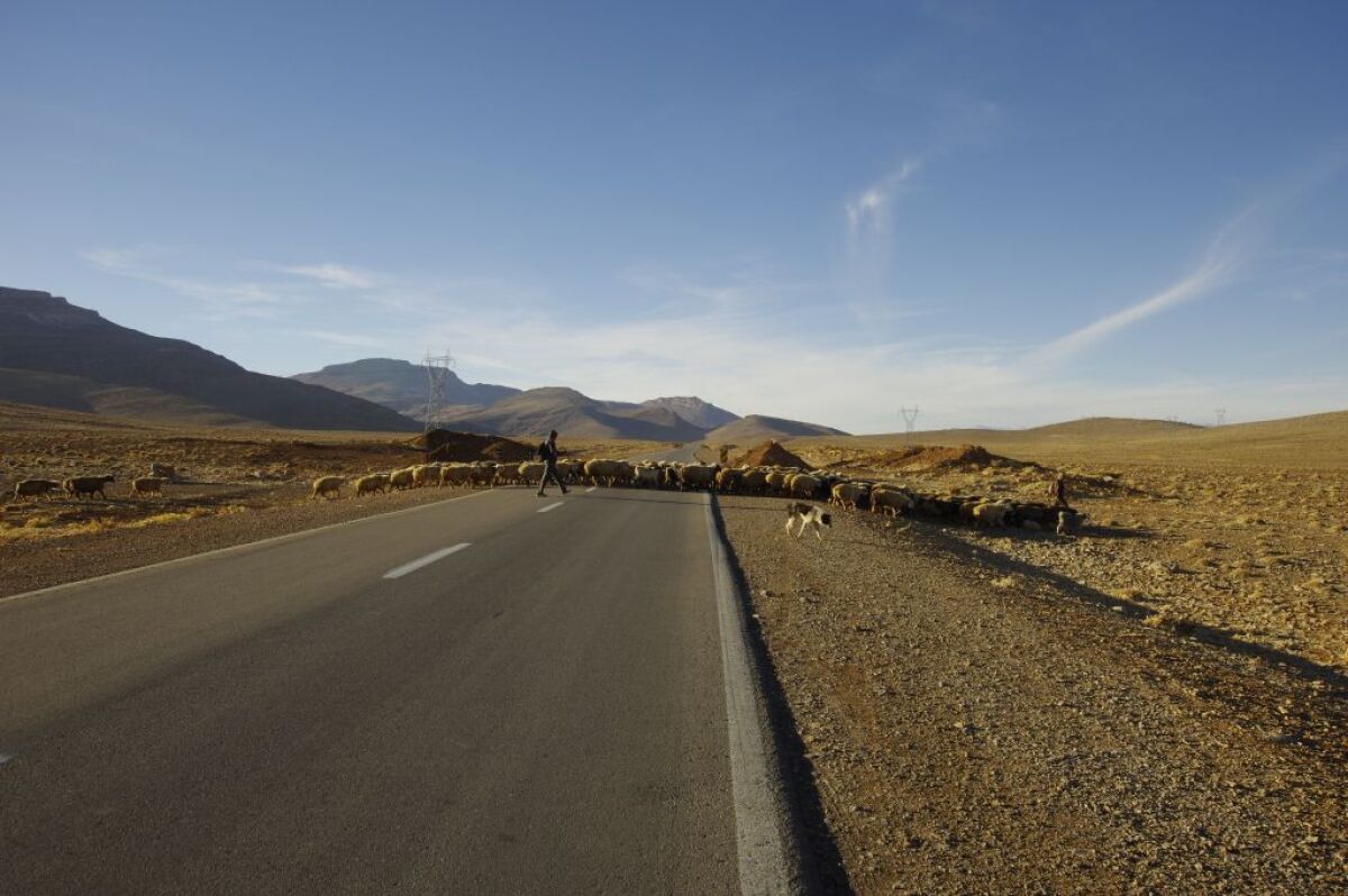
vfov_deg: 43.5
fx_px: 1122
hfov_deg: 62.0
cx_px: 674
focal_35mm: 30
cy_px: 448
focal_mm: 20
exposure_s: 1/320
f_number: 8
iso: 200
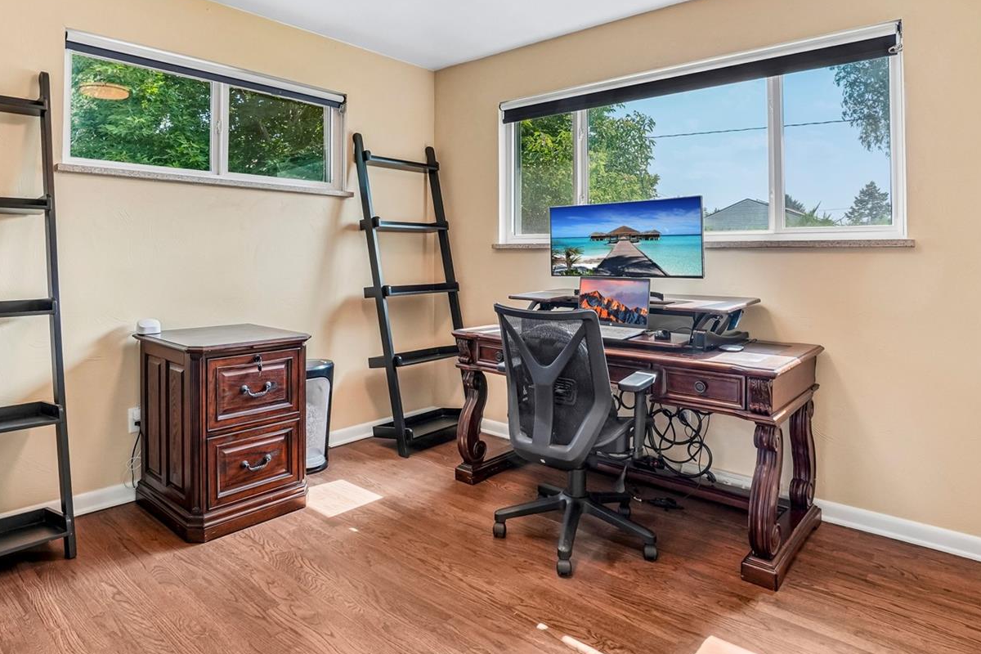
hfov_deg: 83.9
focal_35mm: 20
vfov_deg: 61.3
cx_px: 467
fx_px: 545
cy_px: 256
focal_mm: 10
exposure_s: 1/40
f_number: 8
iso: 400
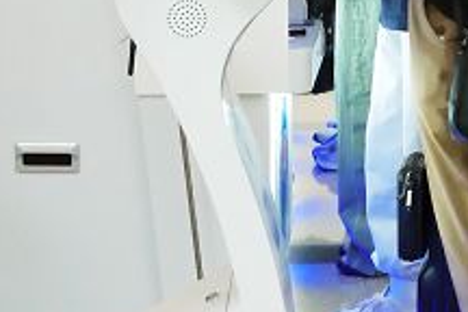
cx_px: 340
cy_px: -94
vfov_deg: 7.6
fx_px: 2314
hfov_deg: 11.5
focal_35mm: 178
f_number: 5.6
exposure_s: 1/100
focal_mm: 32.3
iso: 4000
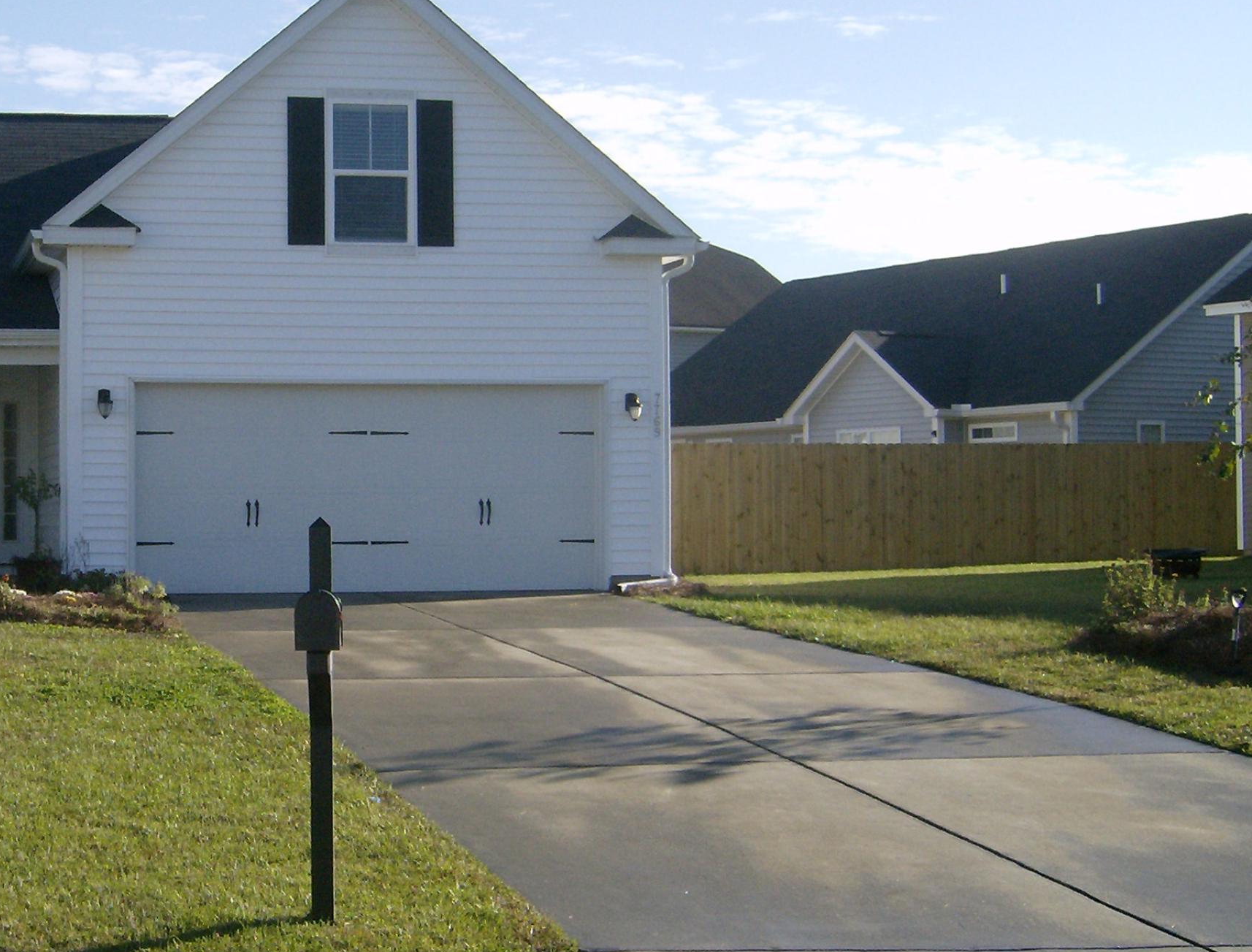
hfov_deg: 29.5
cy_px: 443
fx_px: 2290
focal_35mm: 63
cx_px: 157
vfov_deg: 23.5
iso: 100
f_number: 4.7
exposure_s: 1/549
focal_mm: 6
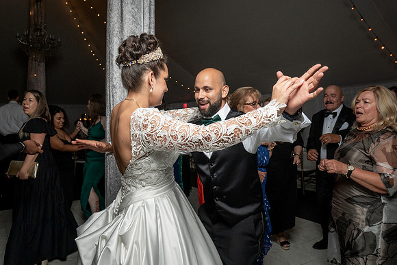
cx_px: 187
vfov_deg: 48.5
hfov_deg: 68.0
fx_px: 294
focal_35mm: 27
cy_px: 128
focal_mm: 21
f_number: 5.6
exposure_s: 1/250
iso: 2000
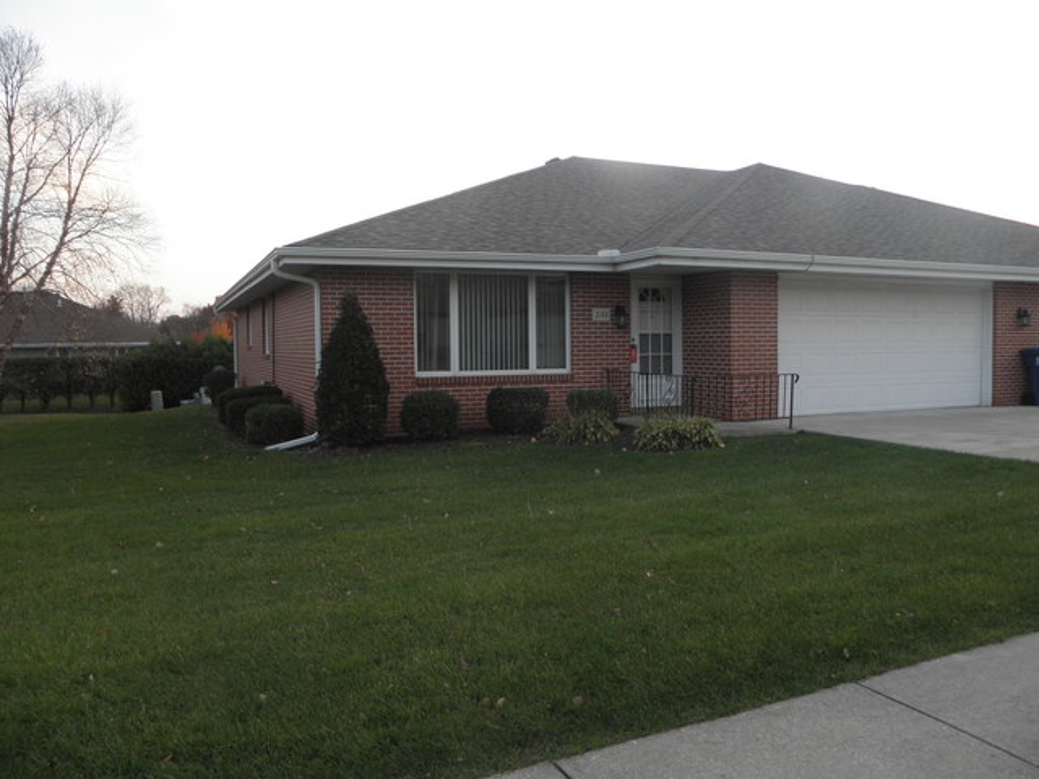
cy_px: 390
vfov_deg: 48.2
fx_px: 870
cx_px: 520
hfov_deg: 61.7
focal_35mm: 29
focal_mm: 5.16
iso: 64
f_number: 2.9
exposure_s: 1/30
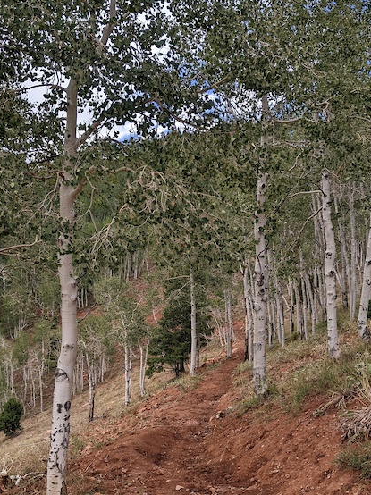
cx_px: 187
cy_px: 281
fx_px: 558
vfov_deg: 47.8
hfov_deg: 36.8
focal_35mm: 39
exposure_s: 1/1304
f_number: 1.8
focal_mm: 4.44
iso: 41
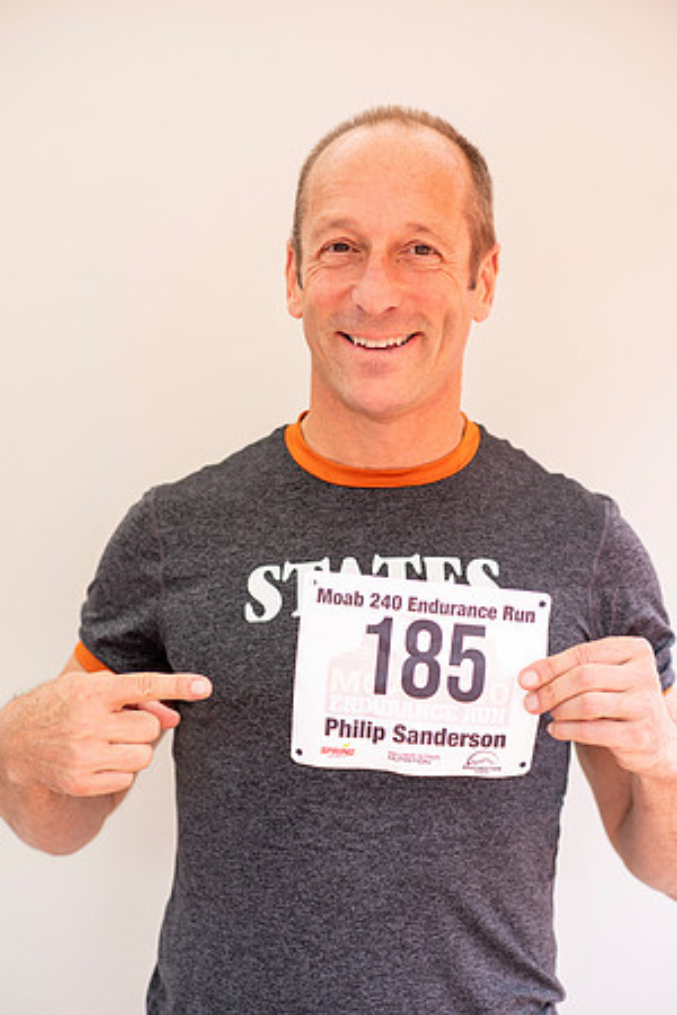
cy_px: 508
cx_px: 338
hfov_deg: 16.1
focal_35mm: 85
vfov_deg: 23.9
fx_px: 2398
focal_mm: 85
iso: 200
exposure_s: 1/200
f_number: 3.2
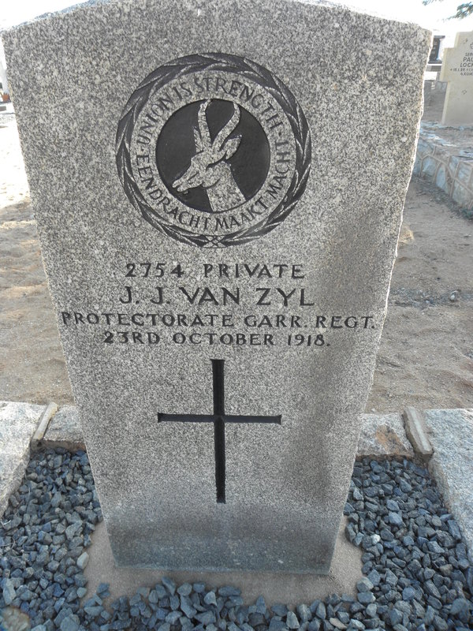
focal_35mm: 26
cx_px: 236
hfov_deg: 53.1
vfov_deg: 67.3
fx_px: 474
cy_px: 316
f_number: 4.5
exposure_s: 1/60
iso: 64
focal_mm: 4.6
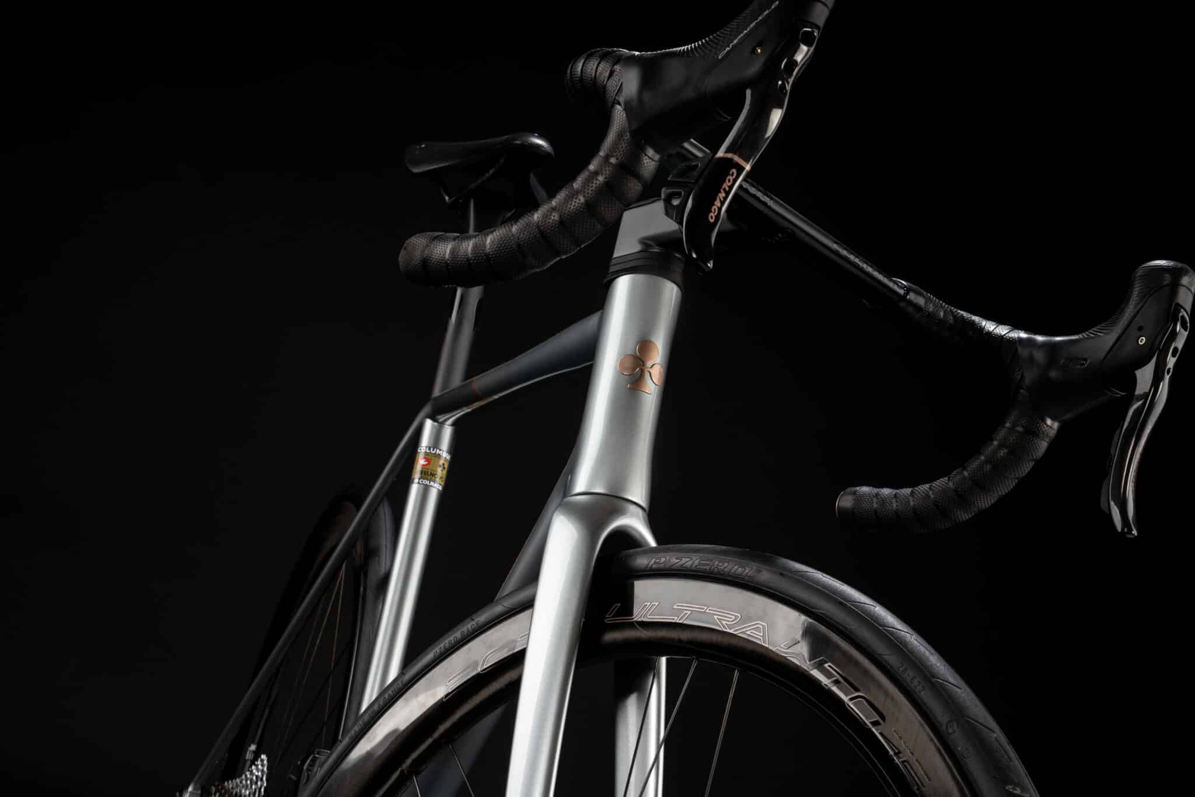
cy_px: 398
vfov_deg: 19.5
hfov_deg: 28.8
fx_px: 2324
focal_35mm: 70
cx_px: 598
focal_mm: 70
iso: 100
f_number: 18
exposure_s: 1/160
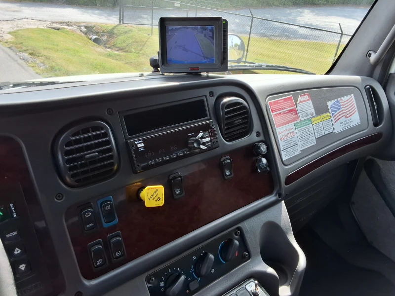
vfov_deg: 49.7
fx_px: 320
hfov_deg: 63.4
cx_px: 198
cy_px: 148
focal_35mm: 28
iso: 32
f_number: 1.9
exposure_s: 1/297
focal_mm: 2.91
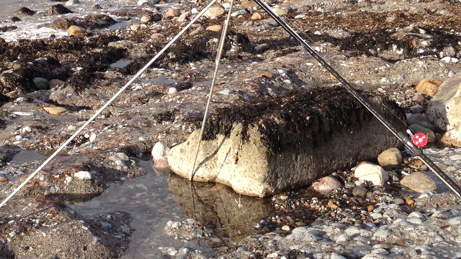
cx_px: 163
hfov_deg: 28.1
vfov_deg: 15.7
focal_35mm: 75
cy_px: -26
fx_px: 917
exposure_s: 1/935
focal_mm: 4.28
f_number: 2.4
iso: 50
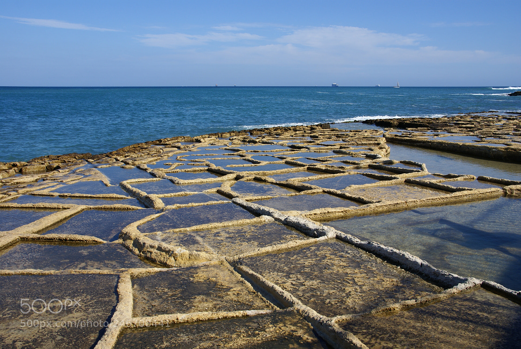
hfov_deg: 49.5
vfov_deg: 34.3
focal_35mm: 39
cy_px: 174
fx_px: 565
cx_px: 260
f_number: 9
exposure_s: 1/320
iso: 100
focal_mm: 26
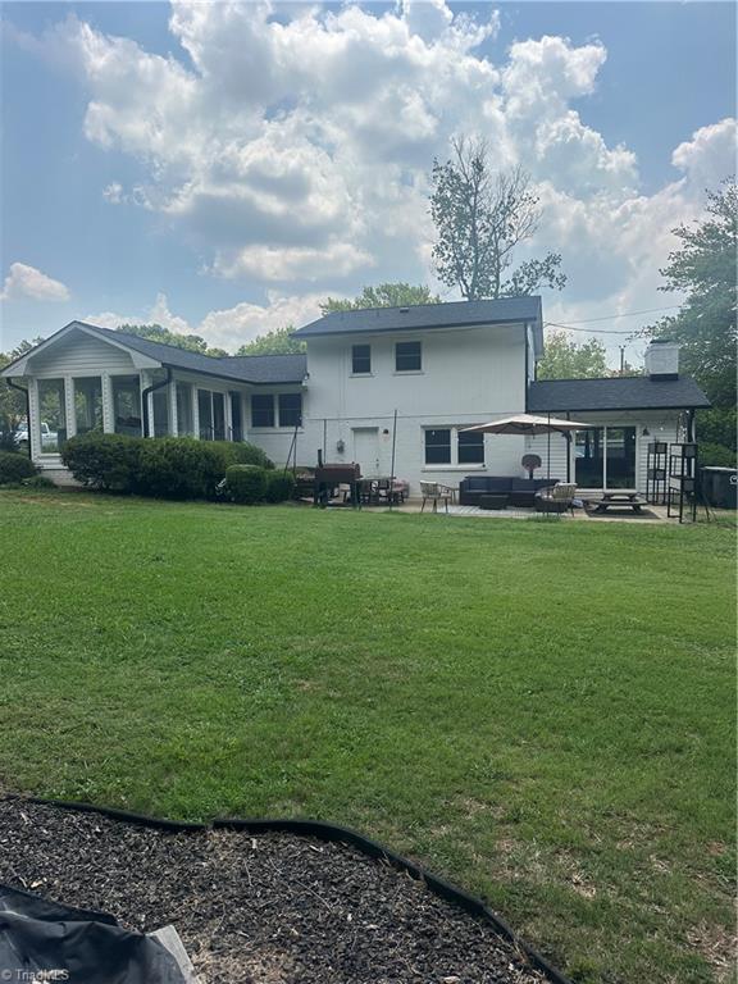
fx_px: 682
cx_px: 369
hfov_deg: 56.8
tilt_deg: -0.3
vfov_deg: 71.6
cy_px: 492
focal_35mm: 24
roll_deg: -0.1
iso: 80
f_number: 1.78
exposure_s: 1/6623
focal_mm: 6.86
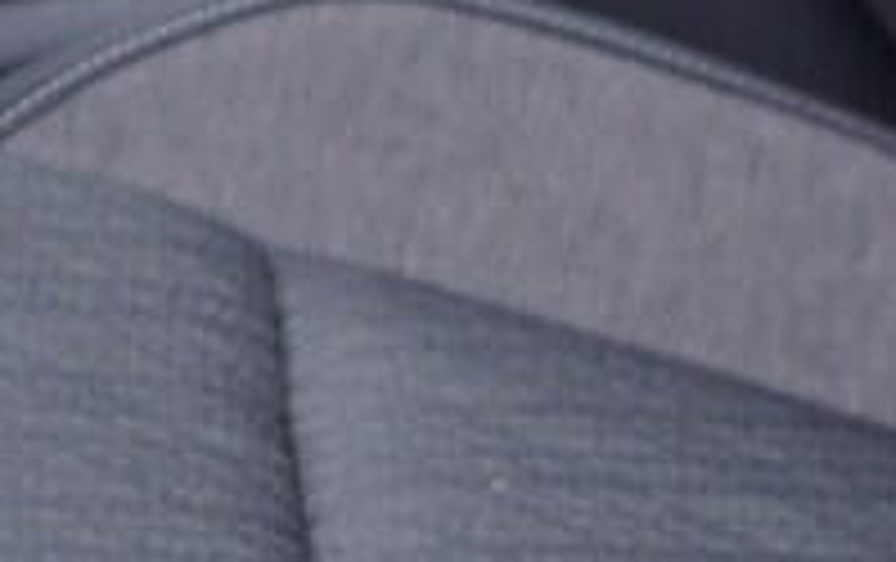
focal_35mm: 265
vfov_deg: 4.8
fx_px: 6480
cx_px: -86
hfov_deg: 7.9
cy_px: -1052
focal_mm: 24
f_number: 2.8
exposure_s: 1/40
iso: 200
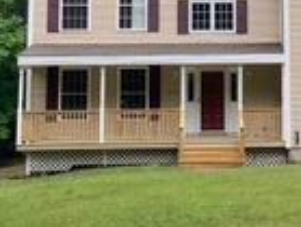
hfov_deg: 18.6
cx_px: 260
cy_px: 18
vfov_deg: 14.1
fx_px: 907
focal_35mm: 104
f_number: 1.8
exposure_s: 1/457
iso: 16
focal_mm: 3
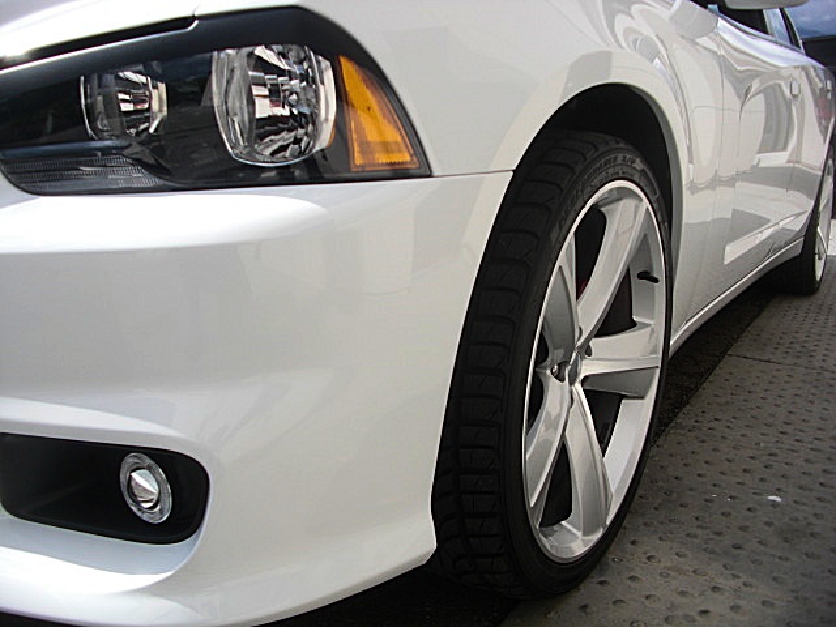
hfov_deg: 51.4
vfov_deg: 39.7
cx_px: 418
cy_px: 314
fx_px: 869
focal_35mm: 36
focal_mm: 6.3
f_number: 2.8
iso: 50
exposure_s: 1/1000
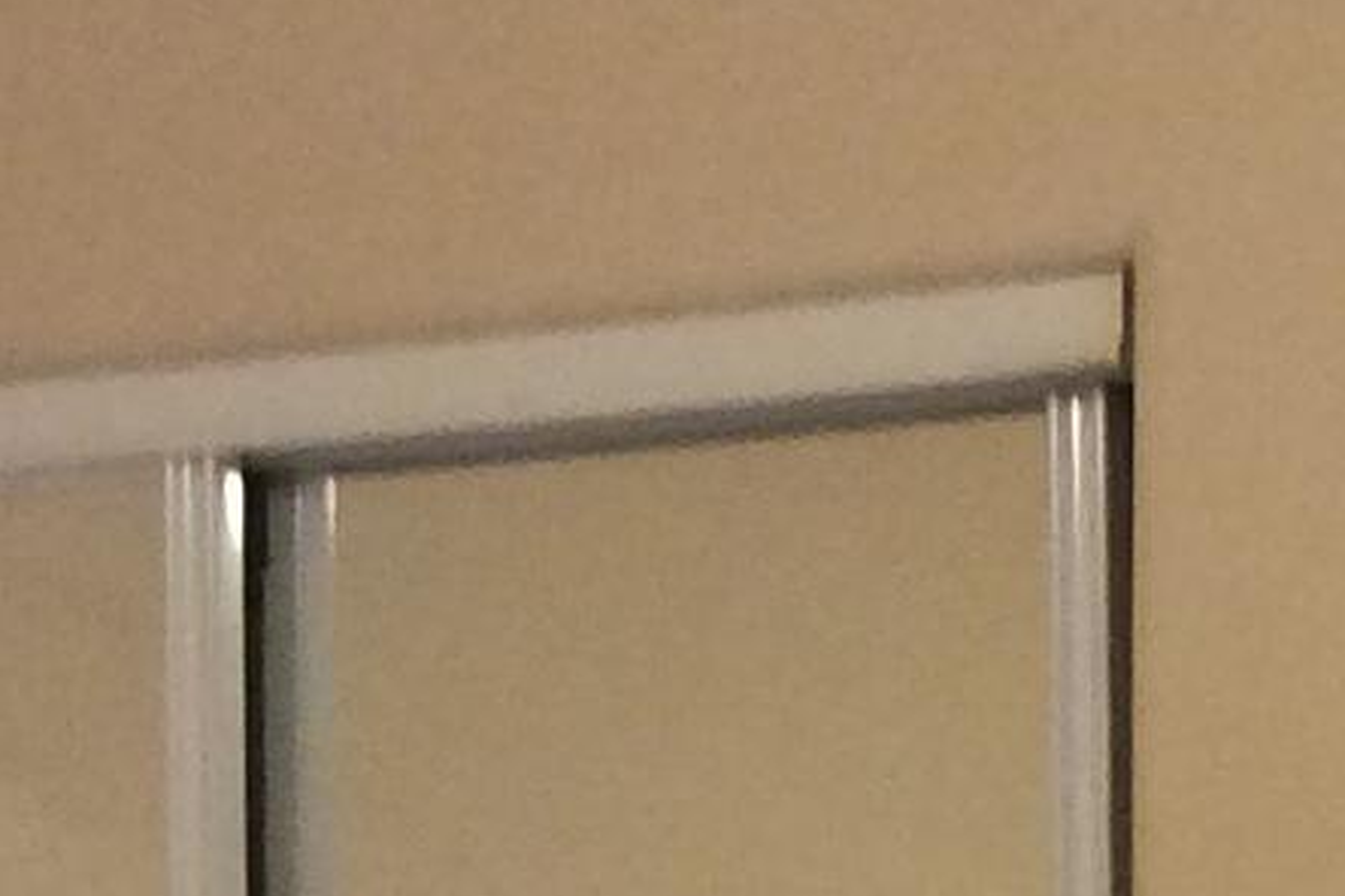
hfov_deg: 10.6
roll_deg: +1.5
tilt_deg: -6.9
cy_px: 2179
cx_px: 1060
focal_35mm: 194
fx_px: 7247
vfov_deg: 6.7
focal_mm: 3.3
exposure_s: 1/24
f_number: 2.4
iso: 100
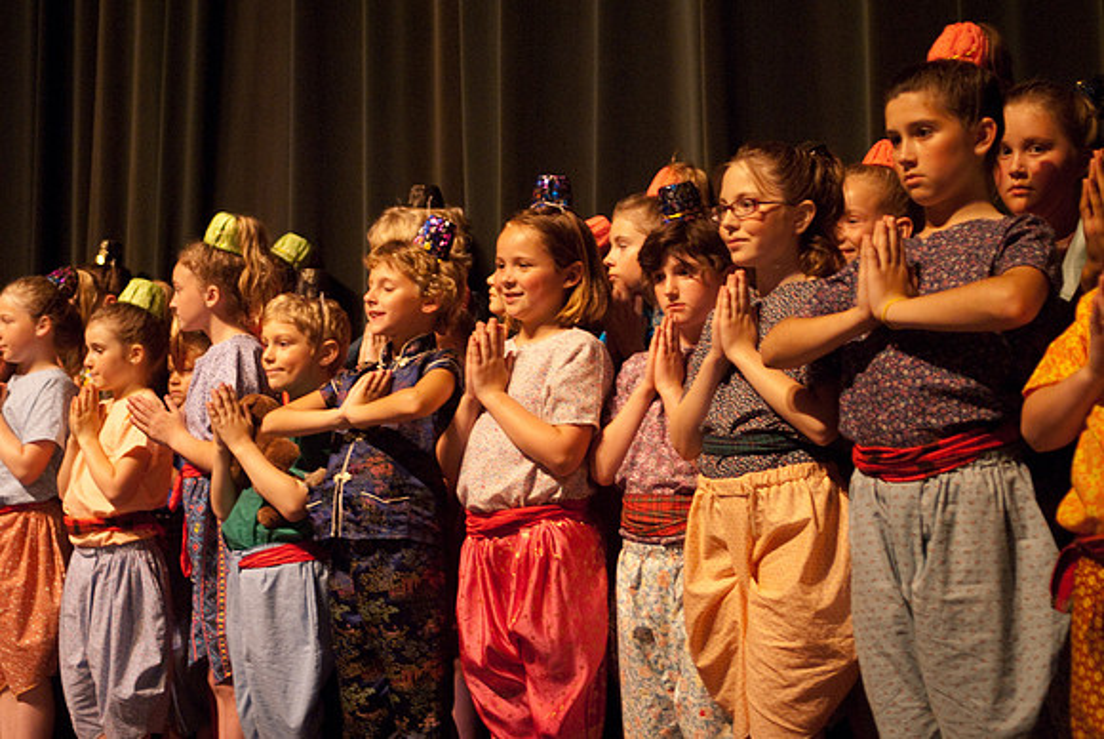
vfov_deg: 22.7
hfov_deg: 33.4
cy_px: 370
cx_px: 552
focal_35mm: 60
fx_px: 1842
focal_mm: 40
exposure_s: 1/25
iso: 1000
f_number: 2.8
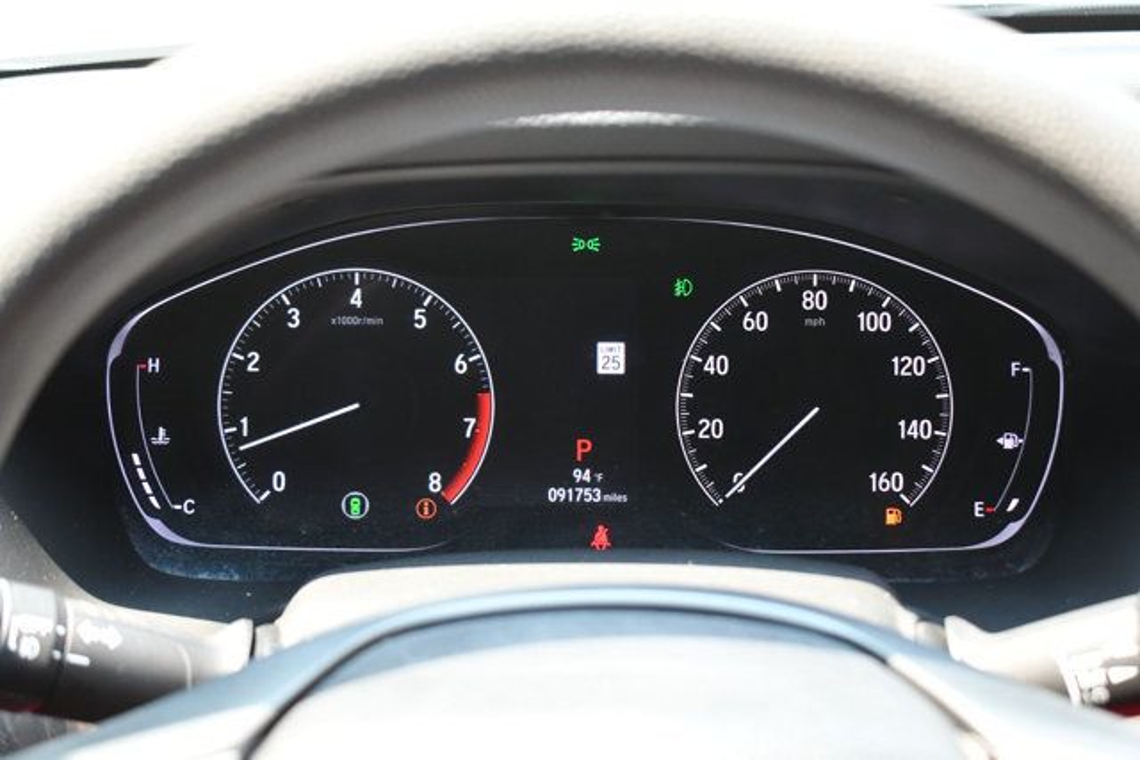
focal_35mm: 54
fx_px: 1710
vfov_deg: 25.1
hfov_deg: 36.9
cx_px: 570
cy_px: 380
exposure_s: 1/125
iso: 1100
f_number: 4.8
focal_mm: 36
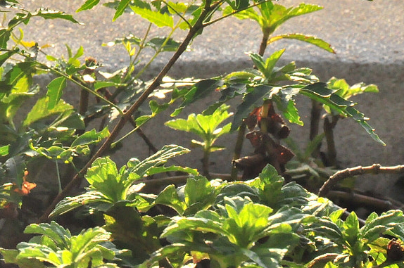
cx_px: -96
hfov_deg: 4.7
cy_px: -50
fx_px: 4924
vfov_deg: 3.1
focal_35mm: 439
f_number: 13
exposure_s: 1/1250
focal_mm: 105
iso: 1600
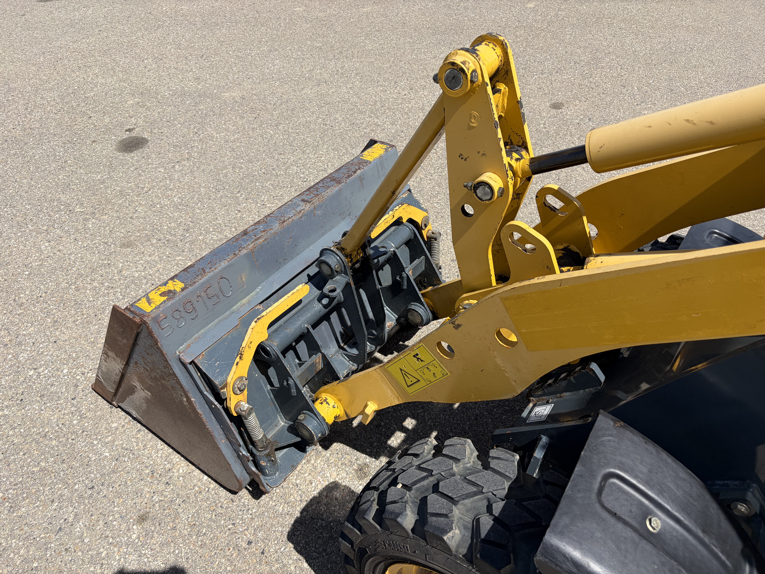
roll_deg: +1.3
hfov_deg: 67.3
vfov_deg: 53.1
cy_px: 287
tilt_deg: -42.1
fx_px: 575
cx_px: 382
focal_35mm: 26
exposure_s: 1/4608
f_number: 1.6
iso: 64
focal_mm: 5.96
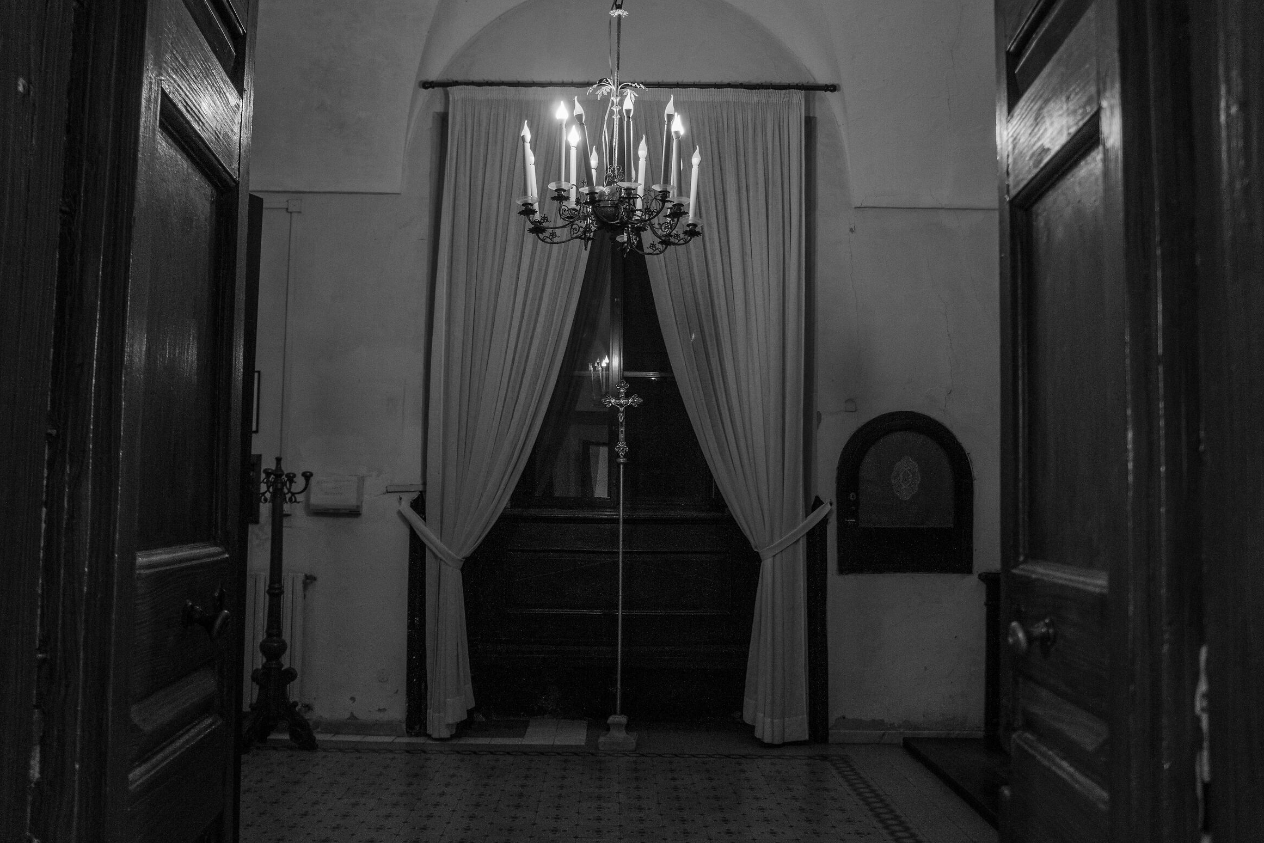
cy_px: 412
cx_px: 622
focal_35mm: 31
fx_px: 1088
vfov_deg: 42.3
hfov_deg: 60.3
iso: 800
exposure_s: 1/30
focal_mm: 20
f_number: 3.5
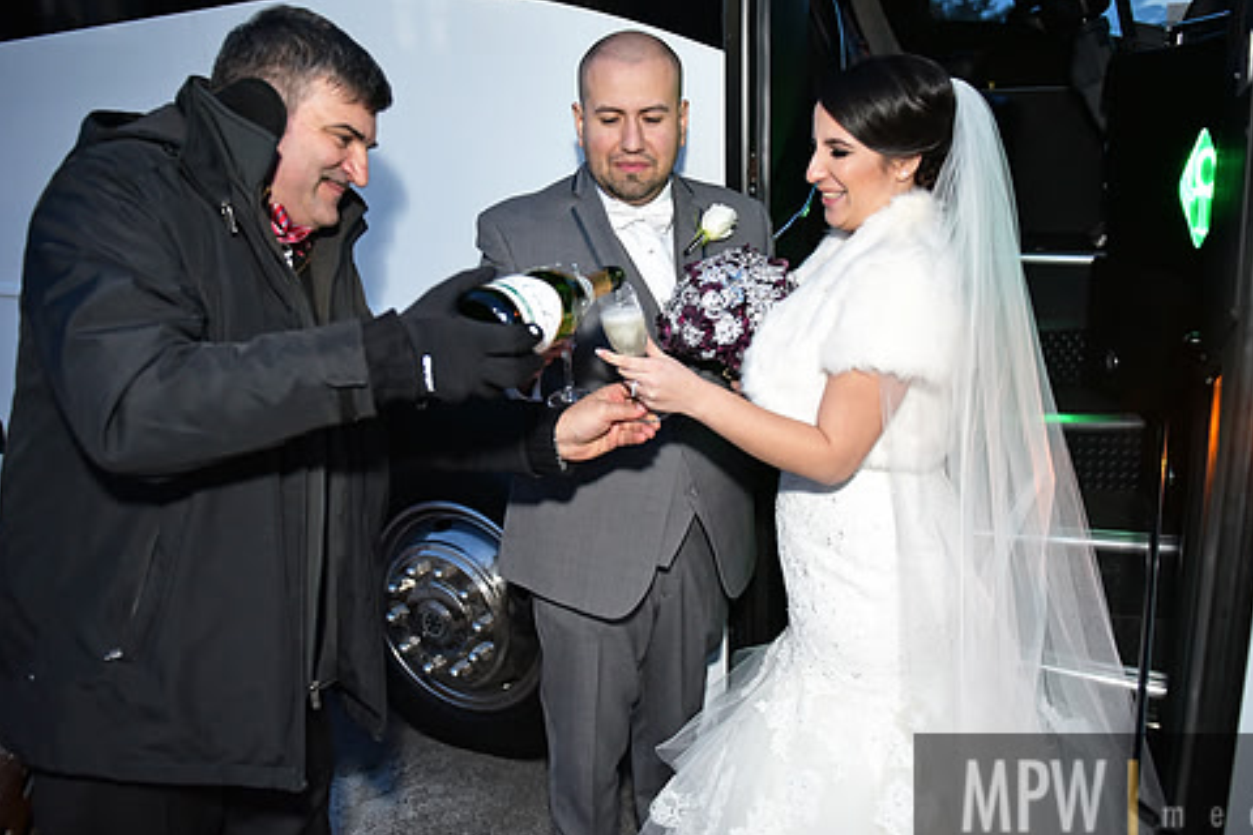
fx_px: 1009
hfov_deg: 63.7
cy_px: 393
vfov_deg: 44.9
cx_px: 624
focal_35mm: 29
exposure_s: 1/125
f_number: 2.8
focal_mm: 24
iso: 2000
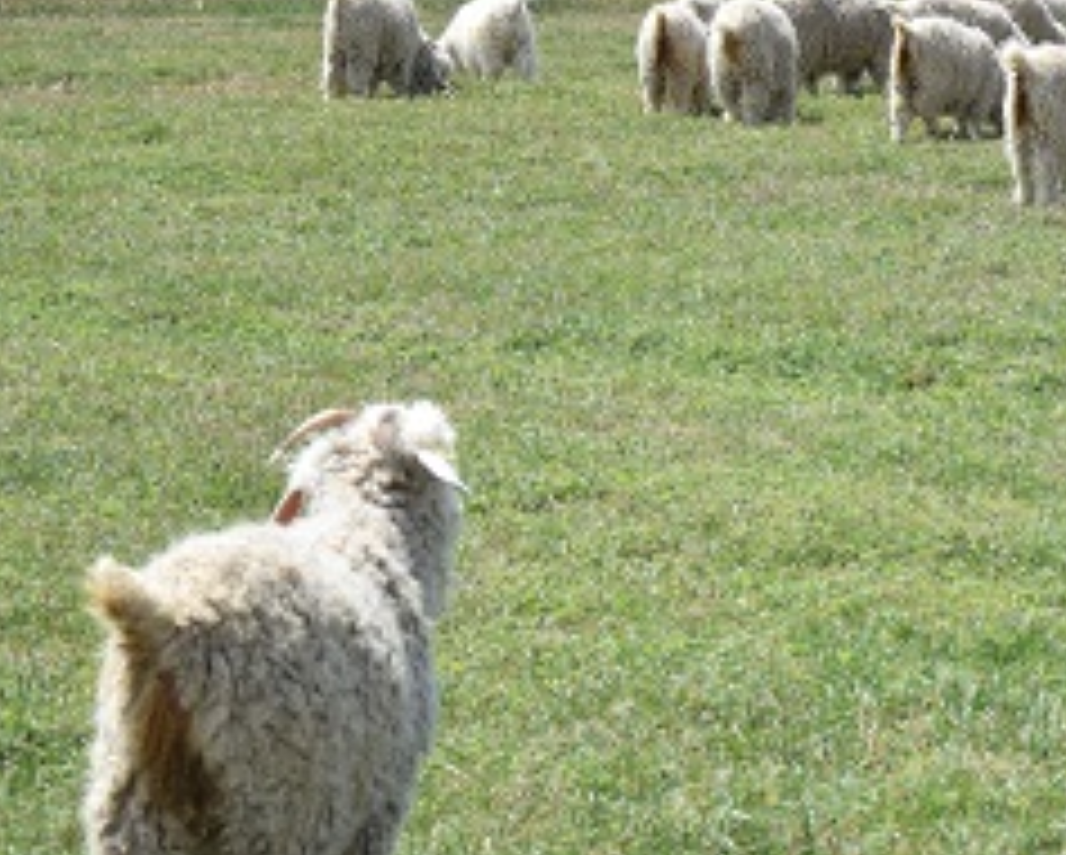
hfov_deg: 11.2
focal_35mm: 171
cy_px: 266
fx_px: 5399
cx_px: 1048
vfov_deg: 9.0
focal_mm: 48
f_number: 5.6
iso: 800
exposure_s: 1/4000
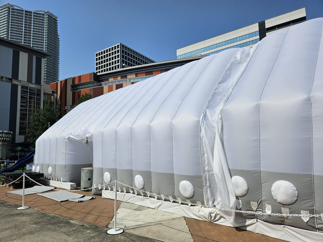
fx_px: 215
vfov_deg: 58.9
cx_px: 162
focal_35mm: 23
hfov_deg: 73.9
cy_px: 121
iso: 25
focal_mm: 5.4
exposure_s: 1/5460
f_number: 1.8
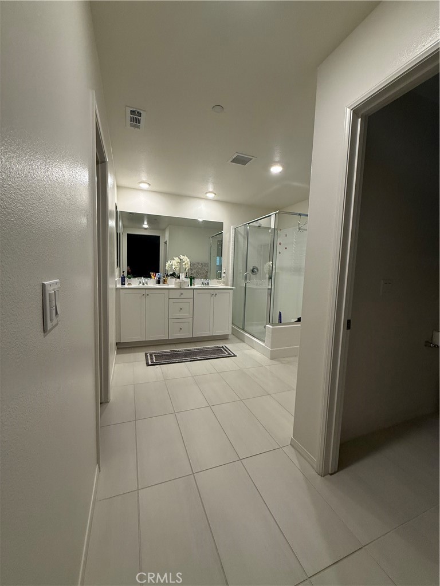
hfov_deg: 85.7
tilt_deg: -5.0
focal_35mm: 14
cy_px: 293
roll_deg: -2.5
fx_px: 237
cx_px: 220
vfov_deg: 102.1
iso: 200
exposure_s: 1/120
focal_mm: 2.22
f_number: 2.2
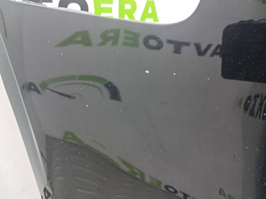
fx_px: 207
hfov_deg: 65.4
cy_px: 100
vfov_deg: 51.3
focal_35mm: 27
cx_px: 133
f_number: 1.8
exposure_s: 1/50
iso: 400
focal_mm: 4
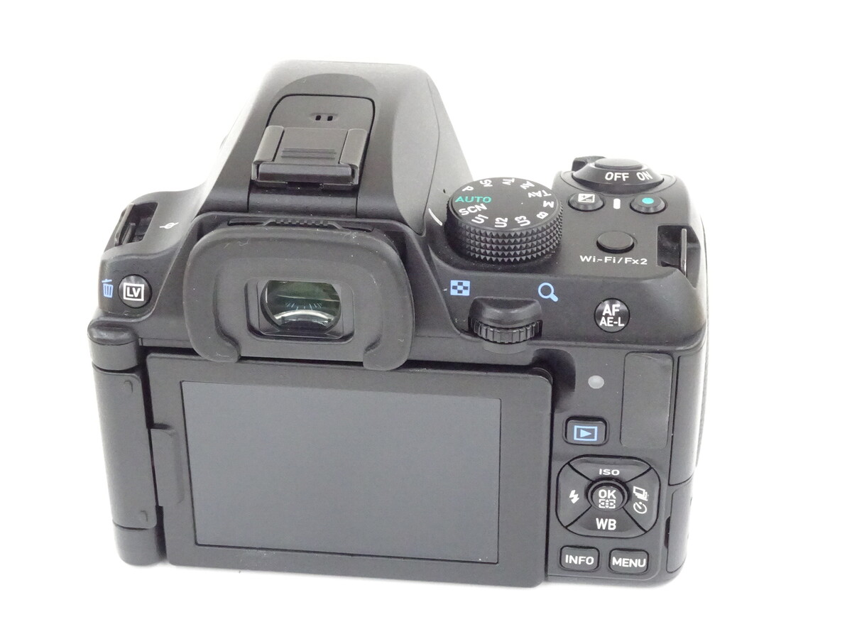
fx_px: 1723
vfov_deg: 21.0
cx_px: 426
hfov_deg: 27.8
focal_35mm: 70
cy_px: 320
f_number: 5
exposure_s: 1/80
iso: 2000
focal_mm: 12.01
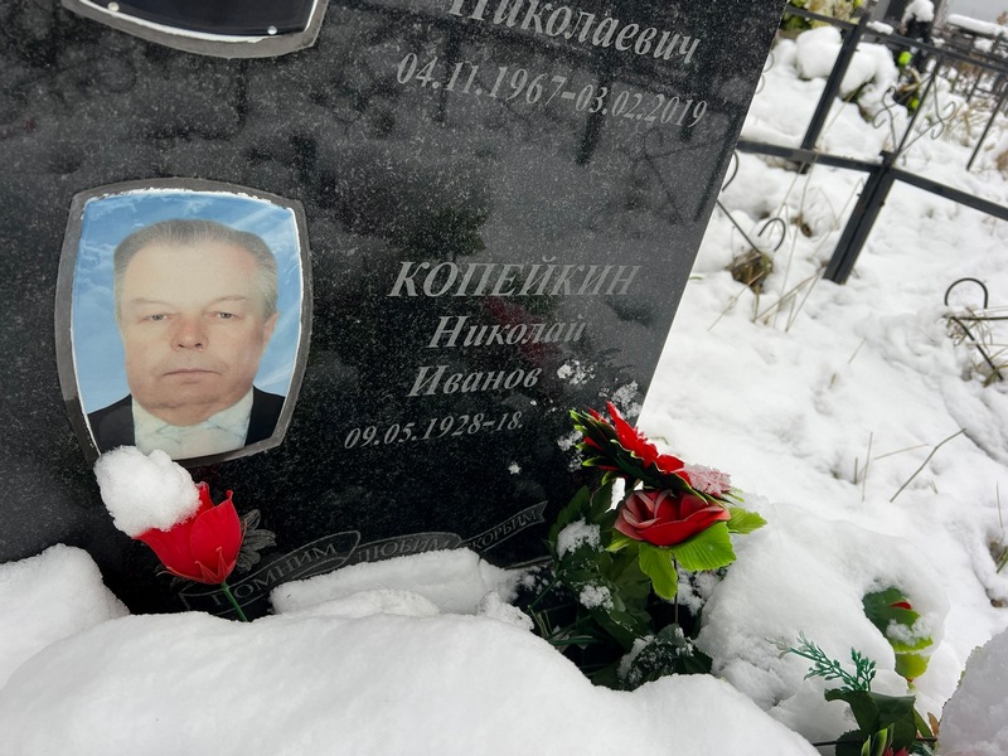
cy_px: 378
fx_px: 757
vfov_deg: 53.1
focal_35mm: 26
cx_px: 504
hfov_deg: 67.3
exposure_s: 1/405
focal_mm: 5.7
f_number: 1.5
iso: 50
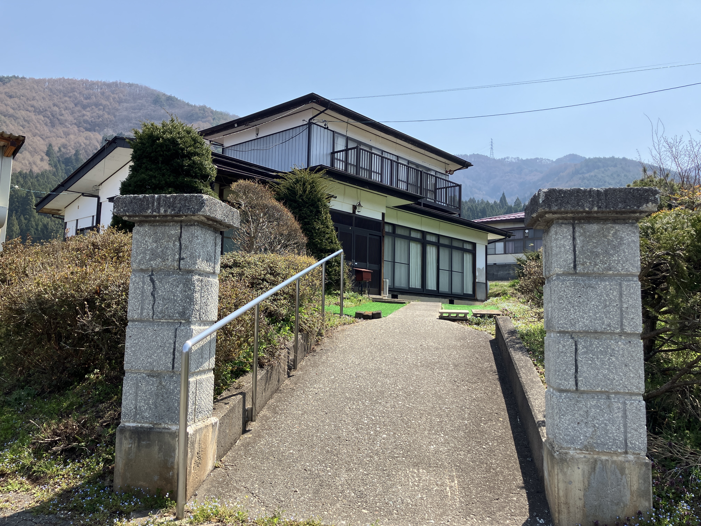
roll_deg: -1.7
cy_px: 263
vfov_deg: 49.7
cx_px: 350
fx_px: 567
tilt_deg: +6.9
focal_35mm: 28
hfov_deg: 63.4
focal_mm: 3.99
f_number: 1.8
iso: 32
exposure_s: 1/1372
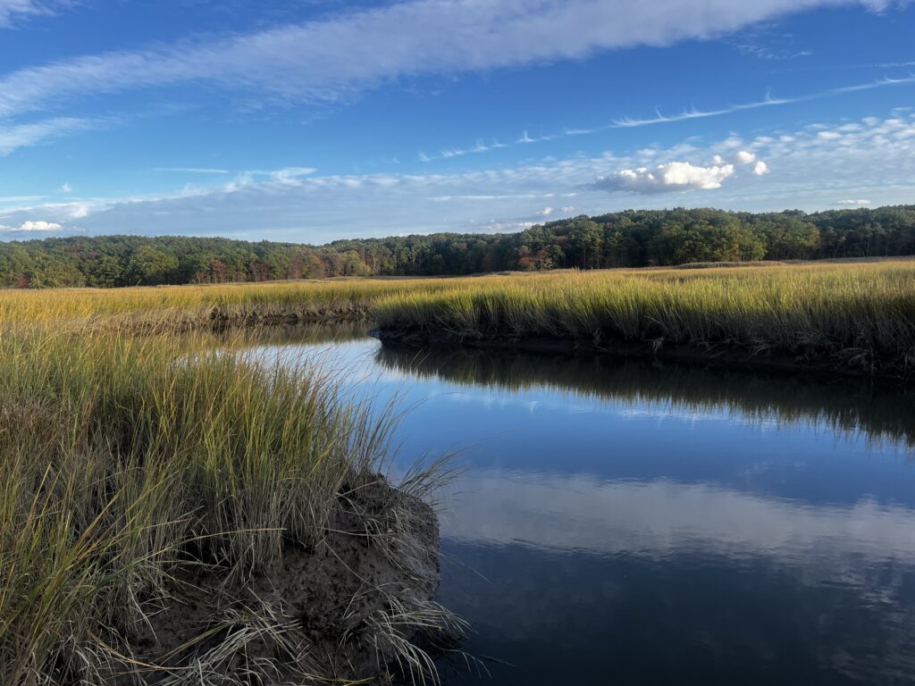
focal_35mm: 26
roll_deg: +1.9
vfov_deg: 53.1
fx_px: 687
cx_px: 458
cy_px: 343
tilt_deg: -5.9
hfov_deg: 67.3
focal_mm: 5.1
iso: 50
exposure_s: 1/1279
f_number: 1.6
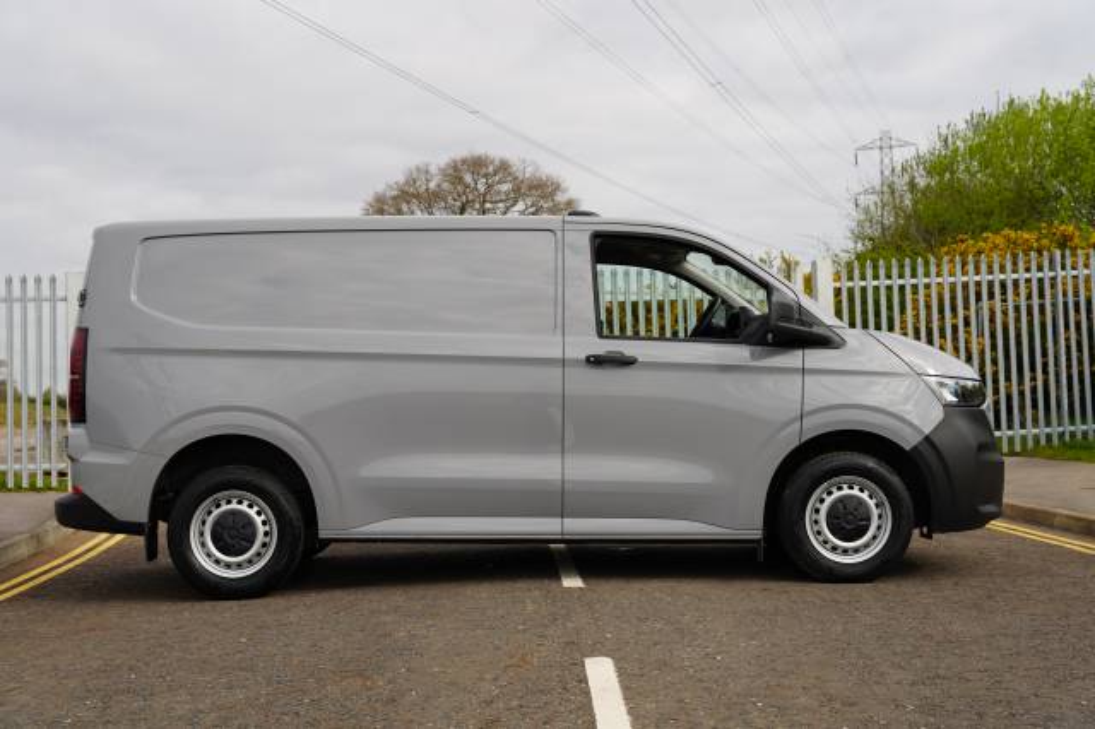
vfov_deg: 27.8
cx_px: 548
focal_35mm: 48
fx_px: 1471
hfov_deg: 40.8
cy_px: 364
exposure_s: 1/200
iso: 100
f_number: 5
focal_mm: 48.4
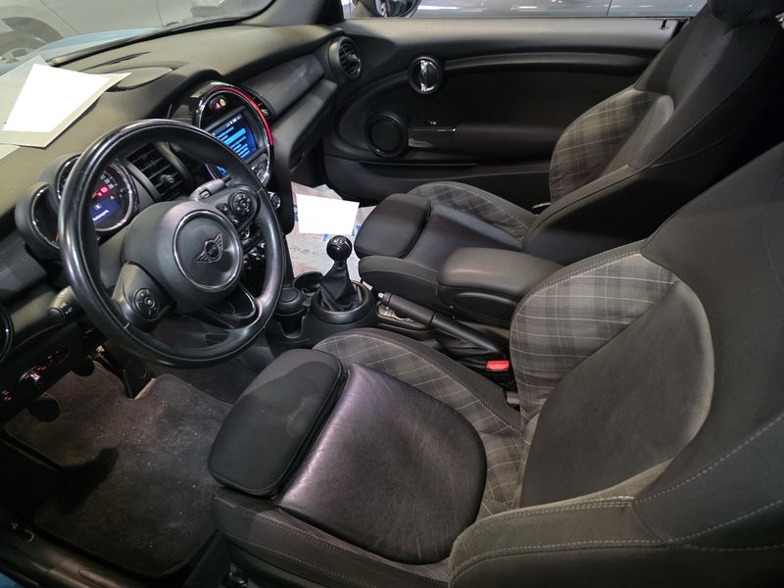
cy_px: 294
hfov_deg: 73.9
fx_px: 521
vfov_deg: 58.9
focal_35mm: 23
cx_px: 392
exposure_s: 1/25
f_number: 1.7
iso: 1600
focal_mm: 6.3
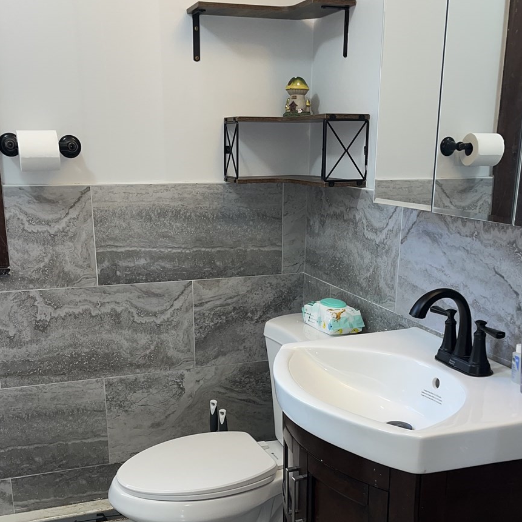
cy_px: 362
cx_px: 261
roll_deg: -0.3
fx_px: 699
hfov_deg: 40.9
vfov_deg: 40.2
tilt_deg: -17.6
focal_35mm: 41
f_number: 1.6
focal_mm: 5.1
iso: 50
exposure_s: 1/46
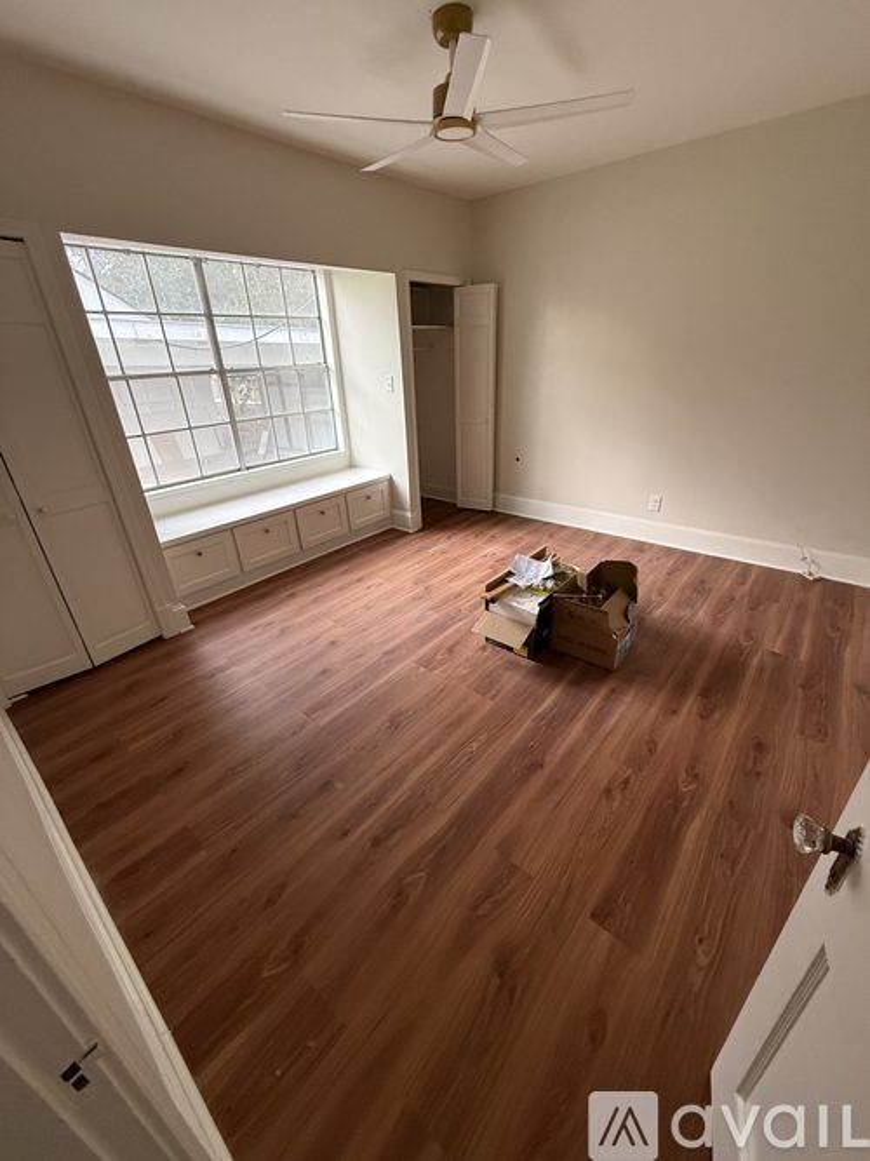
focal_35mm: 14
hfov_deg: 85.7
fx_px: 469
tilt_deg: -26.0
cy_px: 580
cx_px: 435
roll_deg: +1.8
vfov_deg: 102.1
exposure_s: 1/96
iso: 320
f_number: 2.2
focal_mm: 2.22
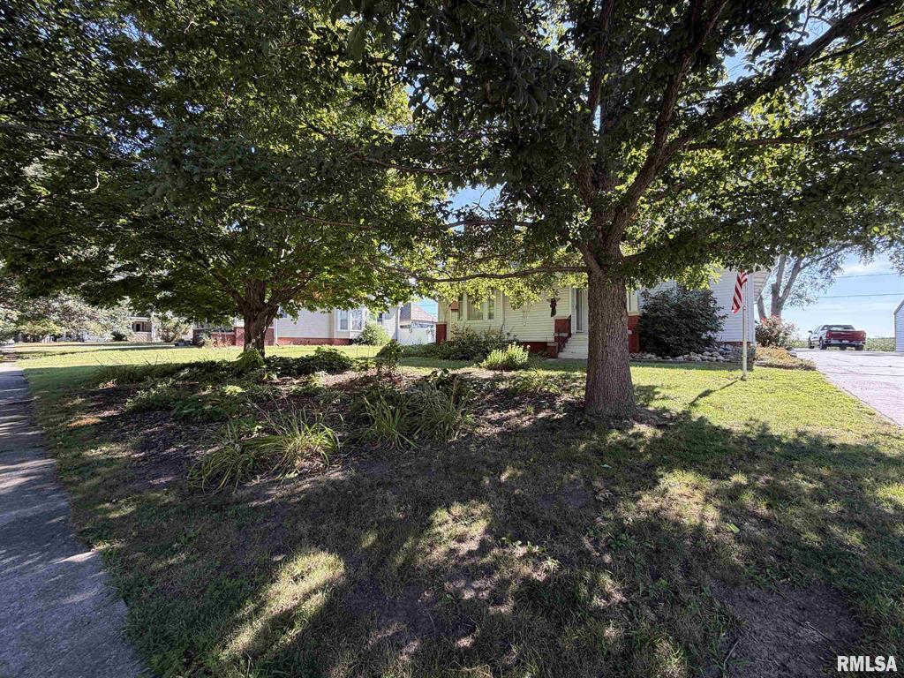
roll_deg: -0.1
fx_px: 366
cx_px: 452
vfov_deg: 85.7
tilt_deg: +1.0
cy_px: 339
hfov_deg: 102.1
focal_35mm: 14
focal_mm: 2.22
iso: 64
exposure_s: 1/159
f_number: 2.2
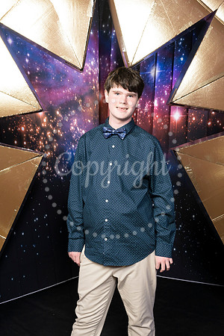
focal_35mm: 44
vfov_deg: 44.5
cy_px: 168
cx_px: 112
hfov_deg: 30.5
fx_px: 411
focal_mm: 44
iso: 320
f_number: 8
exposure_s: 1/125
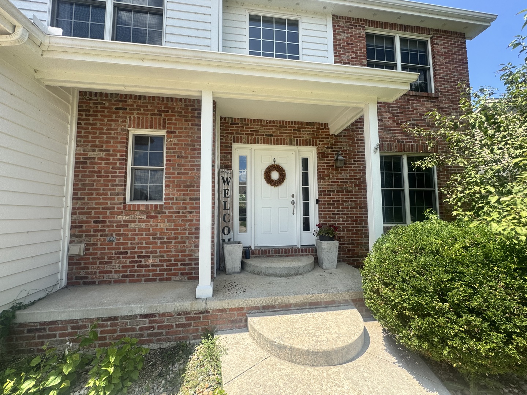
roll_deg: +0.6
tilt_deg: +3.9
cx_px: 264
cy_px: 198
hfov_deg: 102.1
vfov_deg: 85.7
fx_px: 213
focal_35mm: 14
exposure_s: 1/858
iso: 40
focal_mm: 2.22
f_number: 2.2
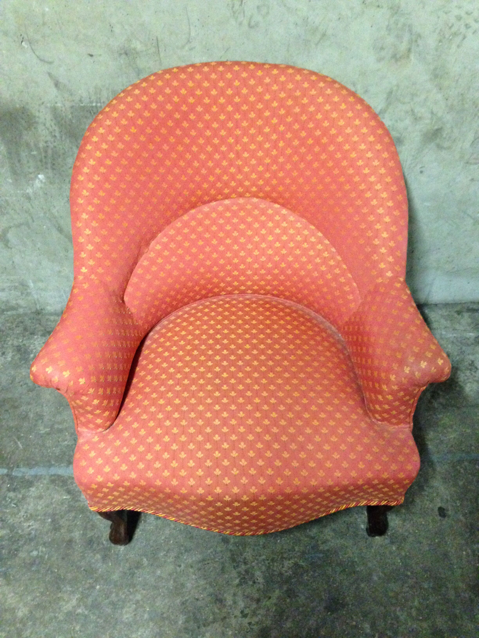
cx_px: 240
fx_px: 609
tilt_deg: -43.9
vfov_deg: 55.4
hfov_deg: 42.9
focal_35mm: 33
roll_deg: +0.7
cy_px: 319
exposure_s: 1/15
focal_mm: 4.12
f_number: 2.4
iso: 640
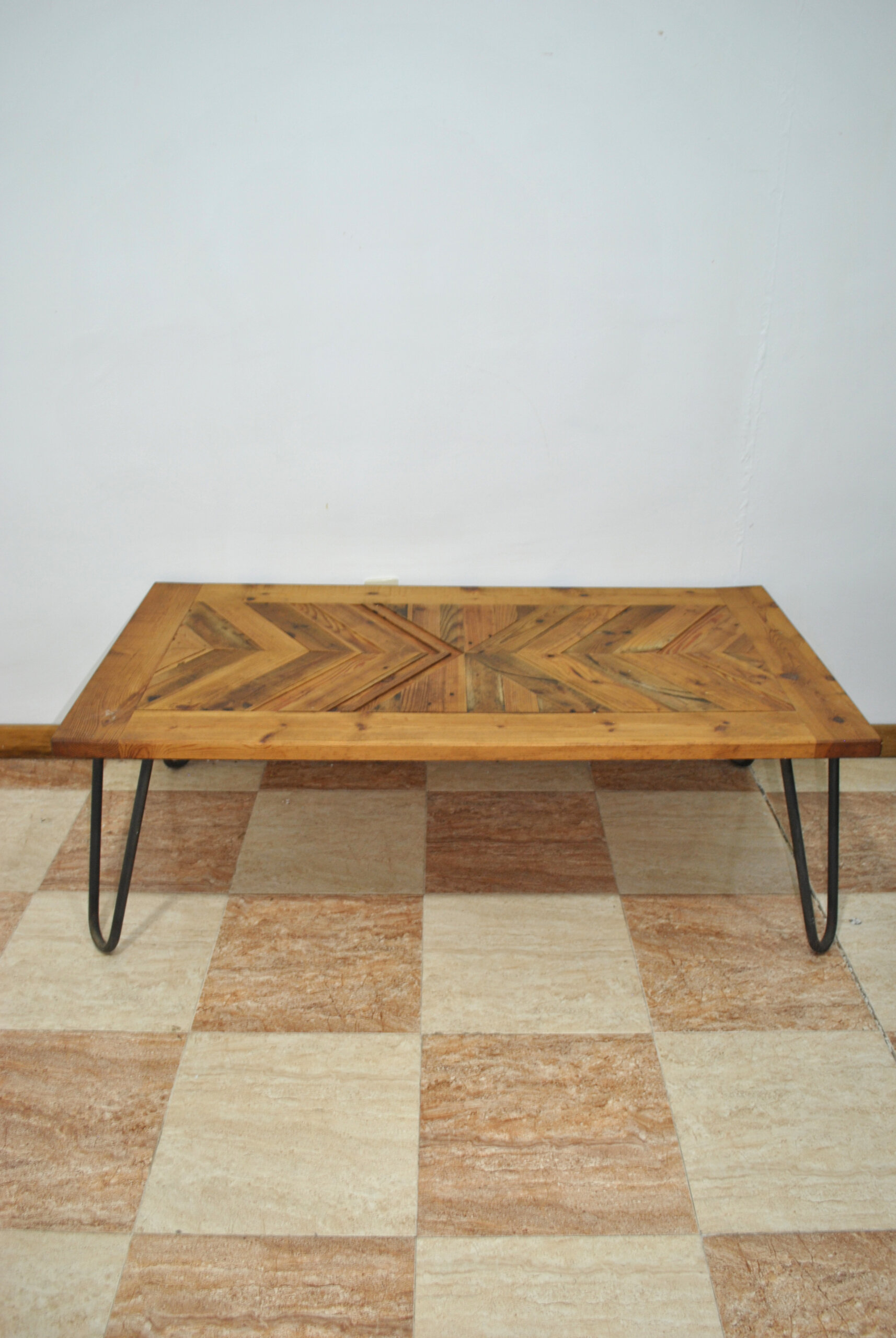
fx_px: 1005
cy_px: 669
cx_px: 448
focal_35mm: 27
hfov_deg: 48.1
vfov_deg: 67.3
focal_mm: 18
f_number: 3.5
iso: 200
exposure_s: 1/15
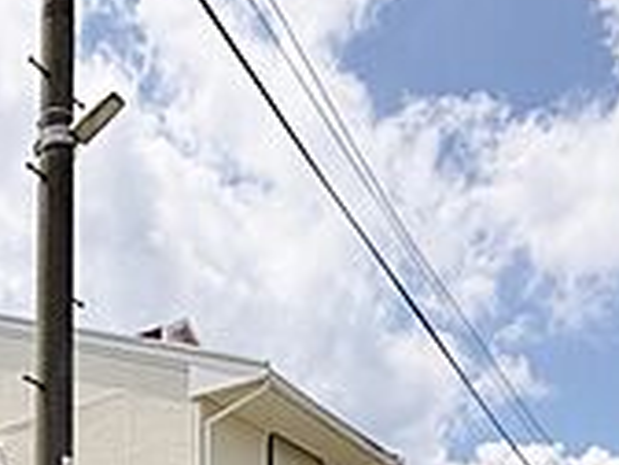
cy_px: 710
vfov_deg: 23.1
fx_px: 894
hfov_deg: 34.8
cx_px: 7
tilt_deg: +2.1
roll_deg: +0.8
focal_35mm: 50
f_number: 2.2
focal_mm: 2.22
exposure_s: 1/1832
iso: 50
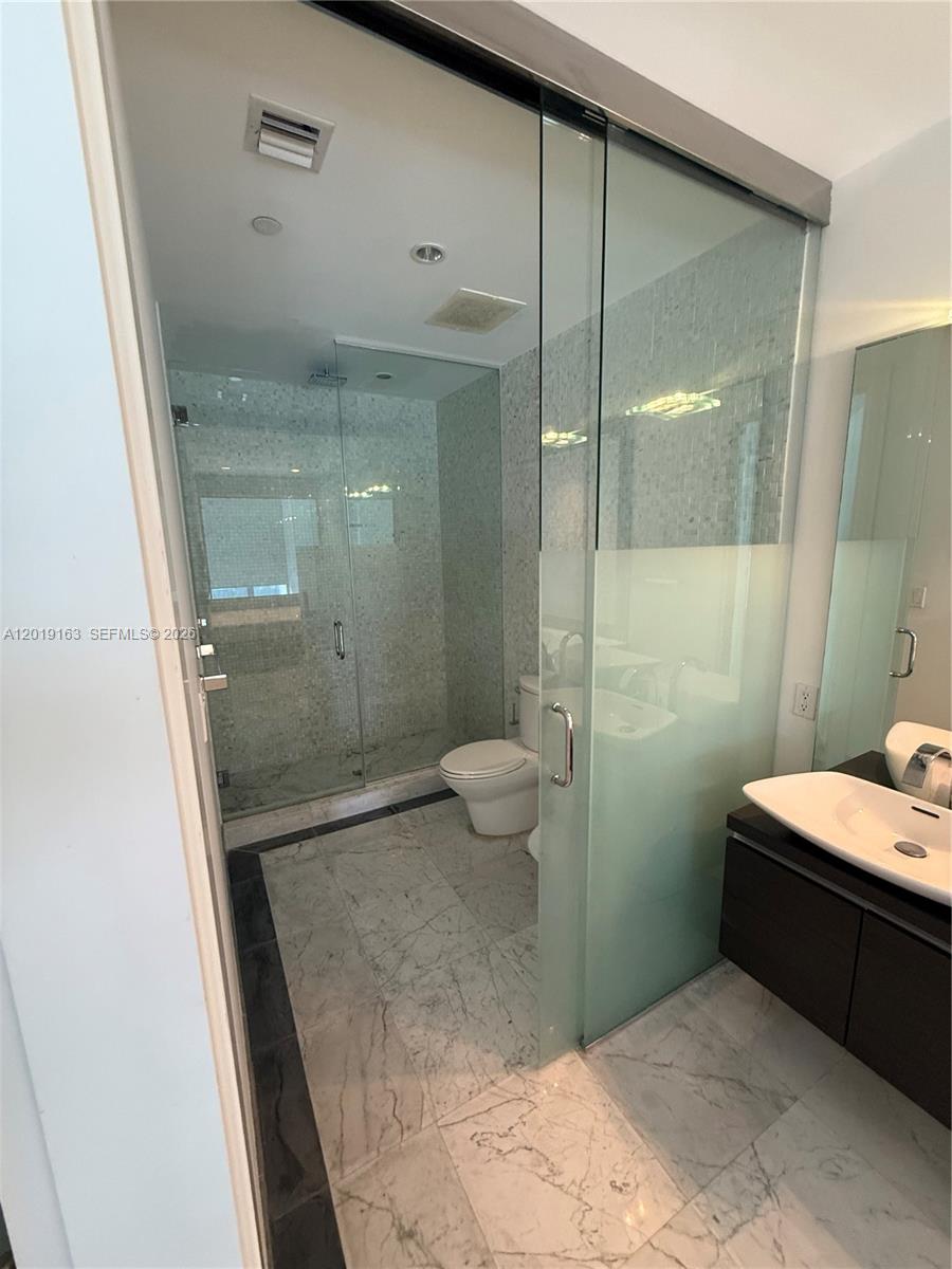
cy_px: 634
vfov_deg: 102.1
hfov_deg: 85.7
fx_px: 513
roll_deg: +0.9
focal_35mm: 14
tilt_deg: -10.2
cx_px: 476
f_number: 2.2
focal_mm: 2.22
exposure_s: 1/60
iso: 400
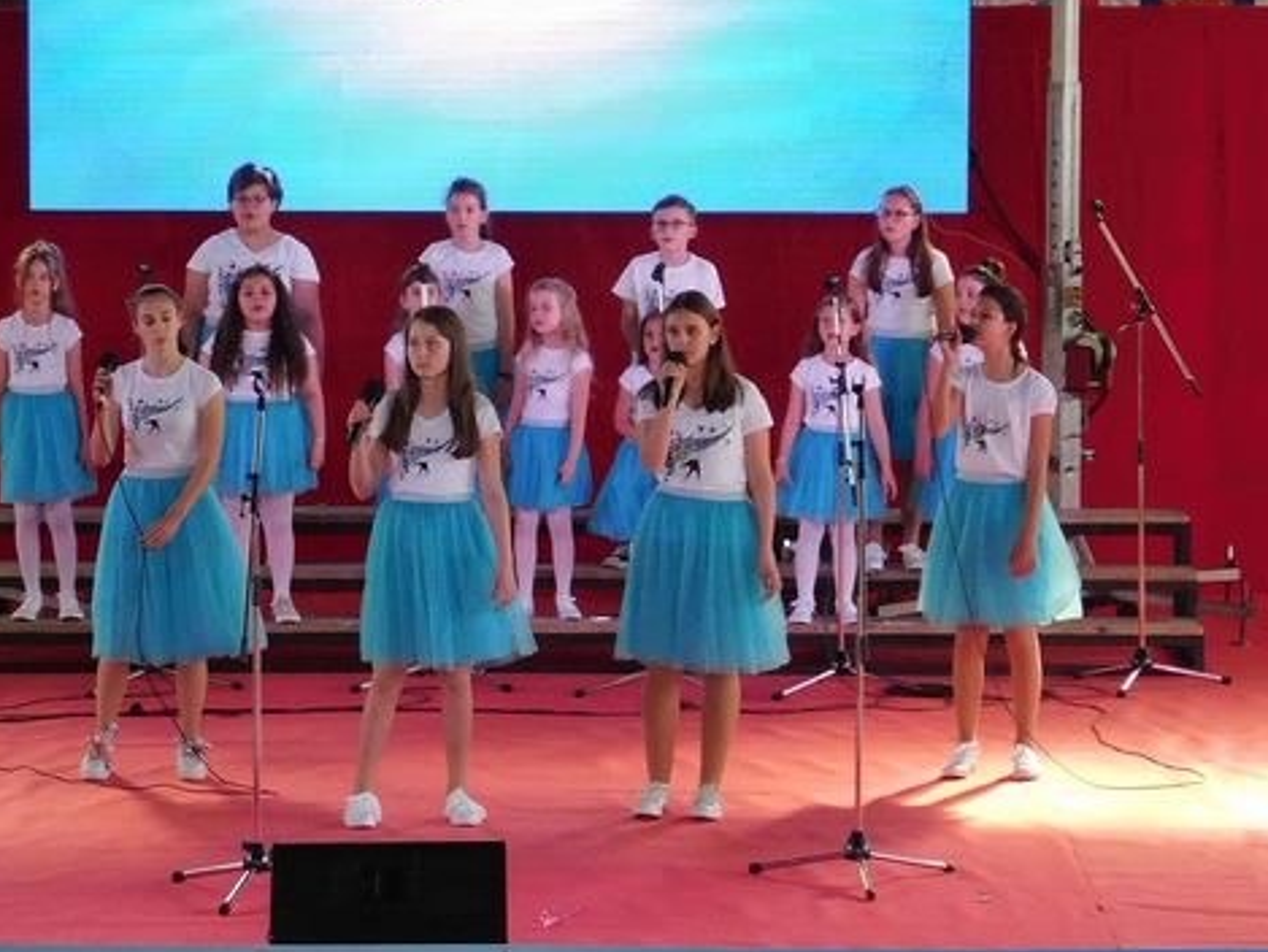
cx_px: 511
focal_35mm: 144
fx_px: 5276
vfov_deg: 10.3
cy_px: 503
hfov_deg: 13.7
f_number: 4.2
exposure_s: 1/80
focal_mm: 11.7
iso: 400
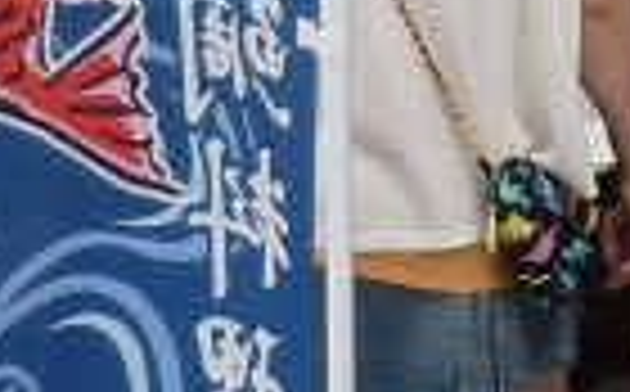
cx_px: 837
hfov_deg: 10.6
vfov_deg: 6.3
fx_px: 3326
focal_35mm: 194
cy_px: -649
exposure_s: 1/125
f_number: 3.3
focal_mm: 4.5
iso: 80
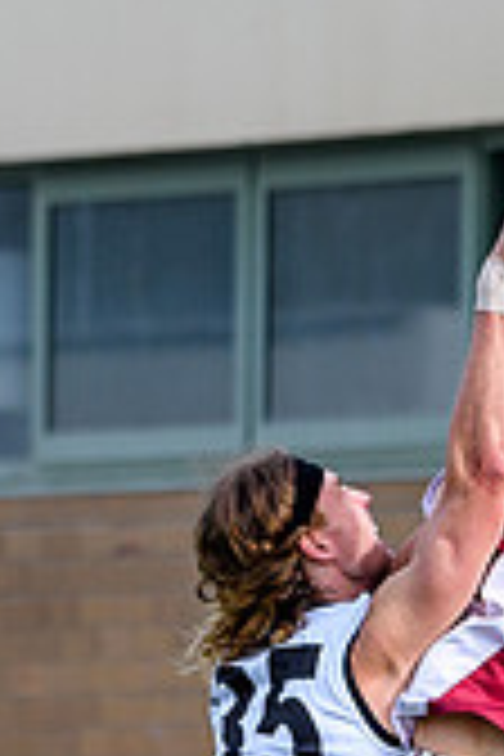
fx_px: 25429
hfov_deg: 1.1
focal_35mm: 1211
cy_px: 686
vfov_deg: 1.7
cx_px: 605
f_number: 2.8
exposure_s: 1/2000
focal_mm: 150
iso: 140
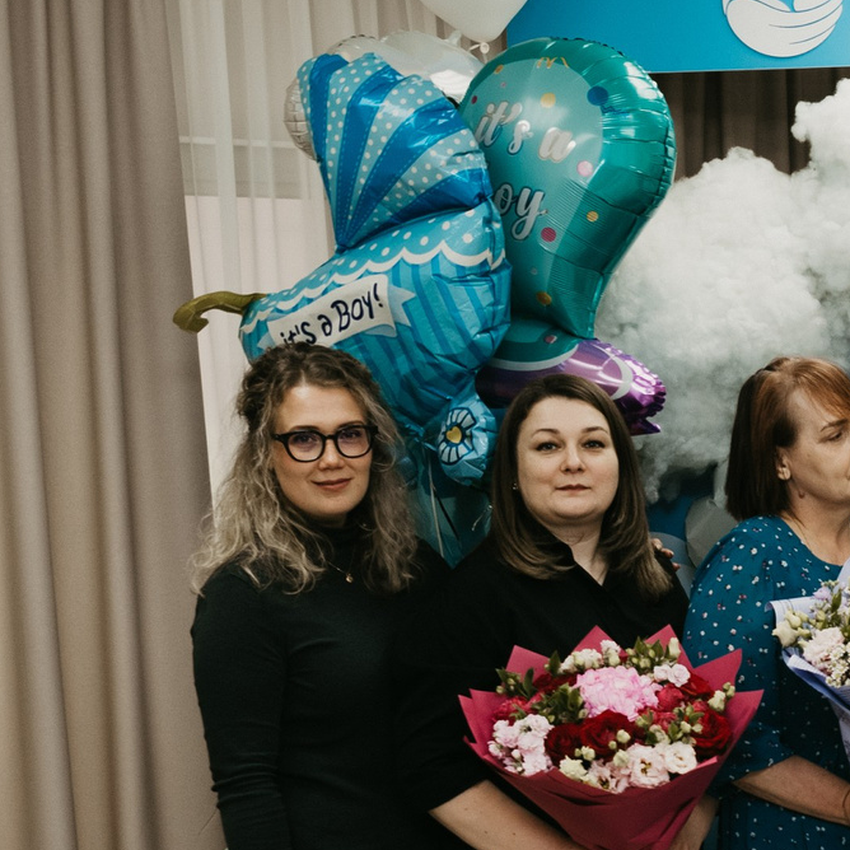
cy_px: 824
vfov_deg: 19.2
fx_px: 2445
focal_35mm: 88
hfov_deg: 18.7
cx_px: 1024
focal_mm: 27
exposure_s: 1/160
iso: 200
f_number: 4
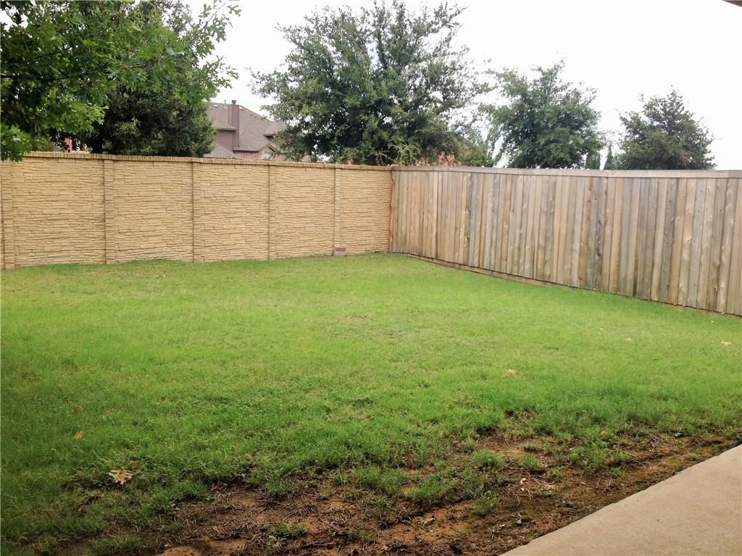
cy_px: 278
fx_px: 750
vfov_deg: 40.7
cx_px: 371
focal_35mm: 35
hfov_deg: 52.6
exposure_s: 1/581
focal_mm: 4.28
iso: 50
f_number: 2.4
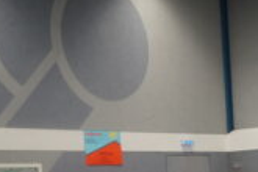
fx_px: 989
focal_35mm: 138
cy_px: 203
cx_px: 280
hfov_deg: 14.5
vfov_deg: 9.8
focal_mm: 38
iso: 640
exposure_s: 1/60
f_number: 4.5
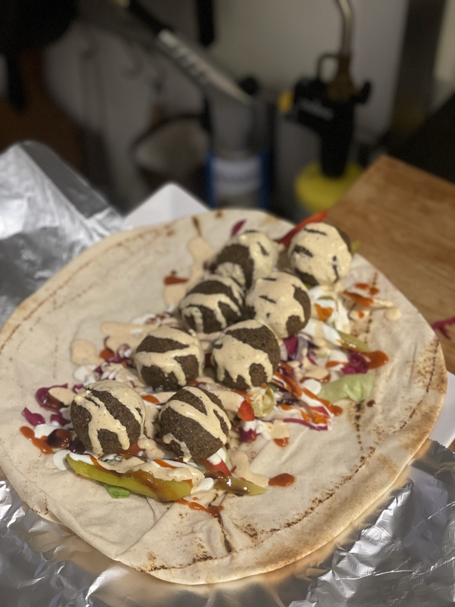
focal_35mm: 52
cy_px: 304
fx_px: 911
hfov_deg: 28.0
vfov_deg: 36.8
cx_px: 228
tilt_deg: -47.8
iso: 320
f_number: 2
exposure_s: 1/33
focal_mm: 6
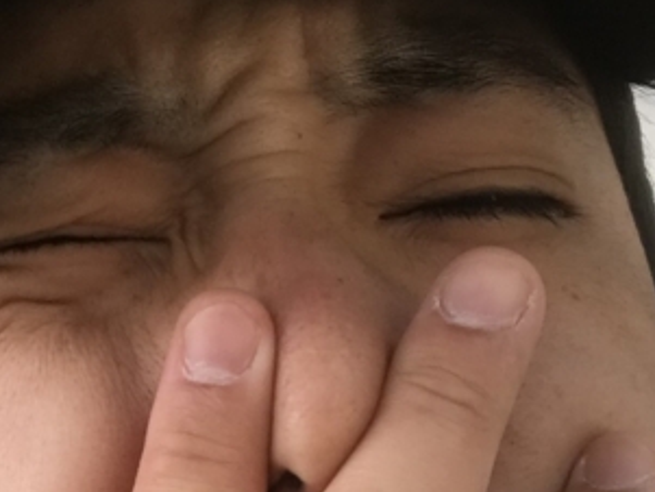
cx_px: -4
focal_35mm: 109
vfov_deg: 13.5
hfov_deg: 17.6
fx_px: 2063
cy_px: 458
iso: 25
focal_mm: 2.87
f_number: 2.2
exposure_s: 1/50
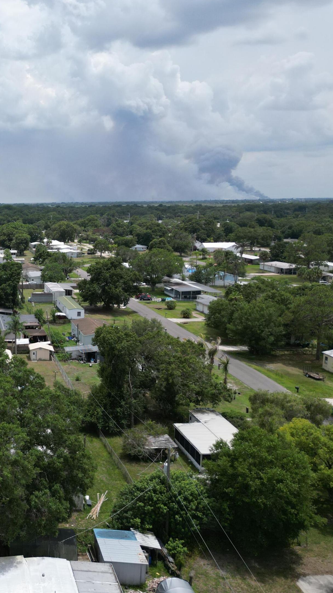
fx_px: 550
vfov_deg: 56.6
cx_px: -49
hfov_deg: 29.7
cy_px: 296
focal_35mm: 35
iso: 120
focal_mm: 6.72
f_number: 1.7
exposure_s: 1/4000
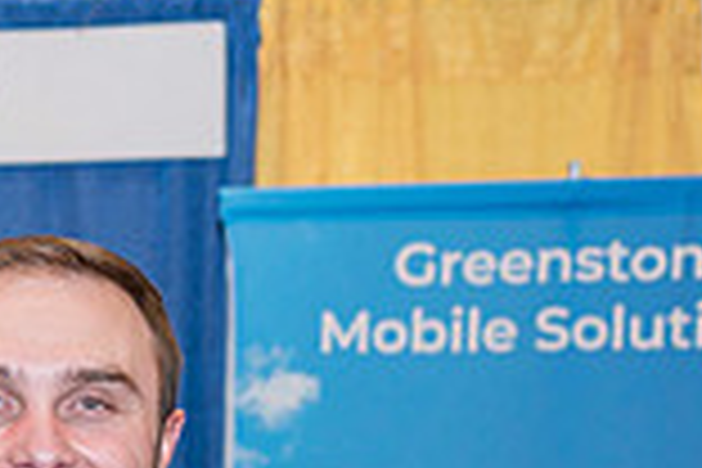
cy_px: 830
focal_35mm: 137
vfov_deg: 9.5
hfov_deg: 13.7
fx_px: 2671
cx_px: -464
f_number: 2
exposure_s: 1/125
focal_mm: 35
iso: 160
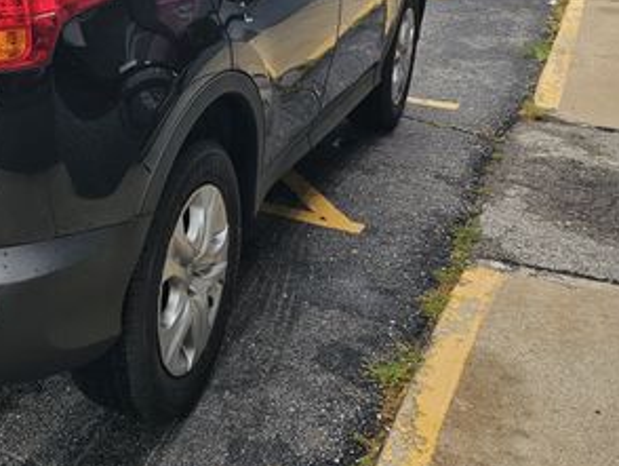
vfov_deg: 28.2
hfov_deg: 34.4
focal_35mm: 50
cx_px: -13
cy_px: 59
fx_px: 895
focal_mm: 6.3
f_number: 1.7
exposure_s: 1/180
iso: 20
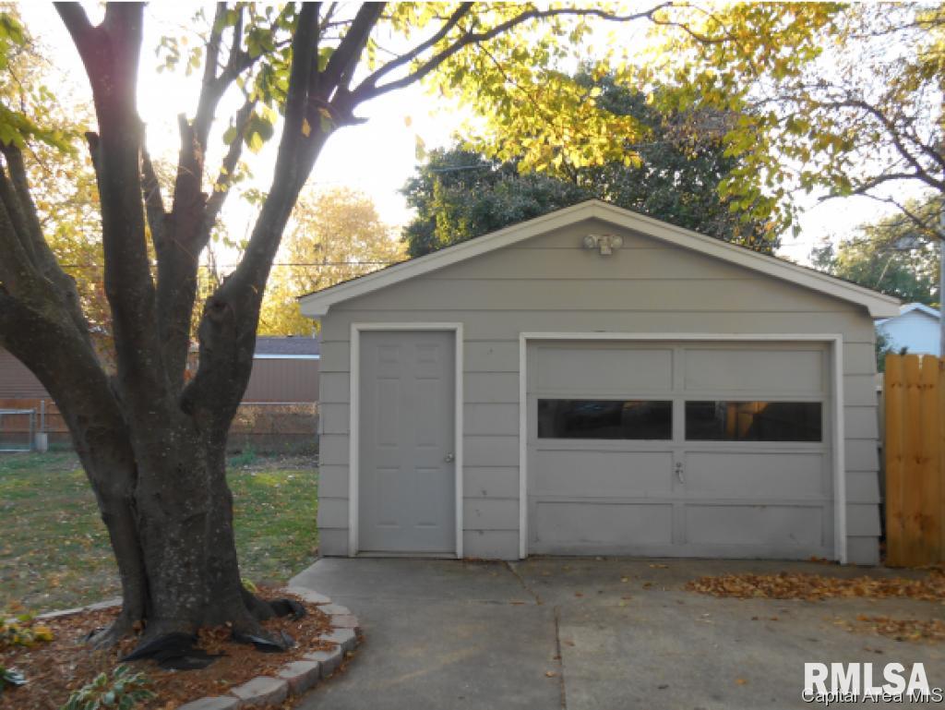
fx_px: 847
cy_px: 355
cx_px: 472
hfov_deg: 58.3
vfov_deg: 45.5
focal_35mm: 31
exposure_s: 1/60
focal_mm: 5.5
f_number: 3.6
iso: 80
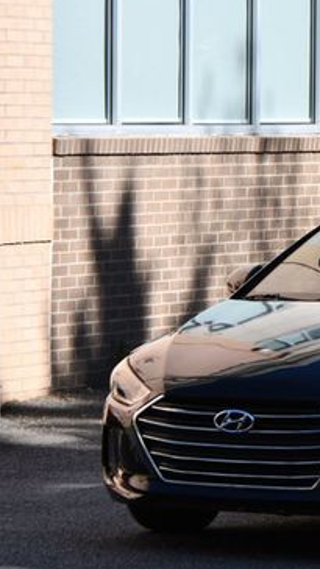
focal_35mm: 261
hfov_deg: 4.6
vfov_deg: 8.3
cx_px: 475
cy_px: 273
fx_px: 3942
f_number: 8
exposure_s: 1/250
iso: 110
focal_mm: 95
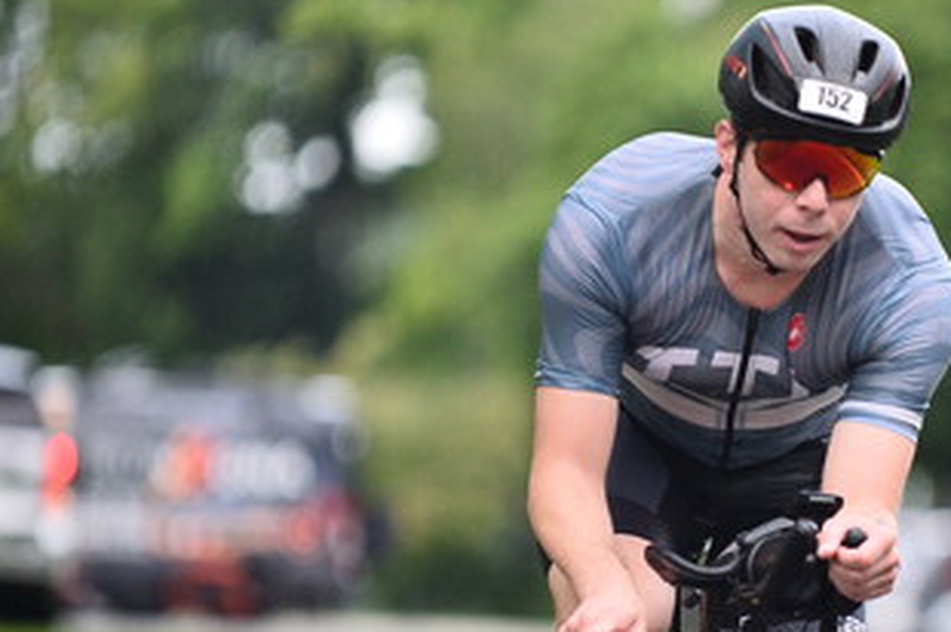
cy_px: 420
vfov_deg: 3.9
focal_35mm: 355
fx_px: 9368
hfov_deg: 5.8
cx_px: 779
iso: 1100
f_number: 2.8
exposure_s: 1/4000
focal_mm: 200
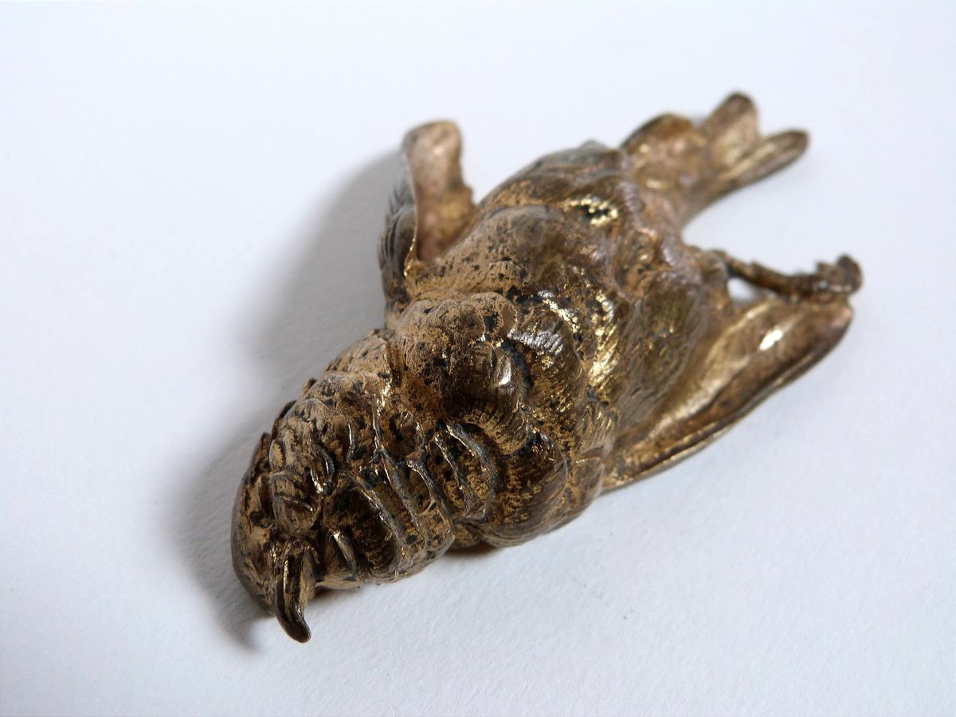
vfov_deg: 41.8
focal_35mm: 34
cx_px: 478
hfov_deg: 54.0
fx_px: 939
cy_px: 358
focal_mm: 6.1
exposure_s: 1/60
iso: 160
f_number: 3
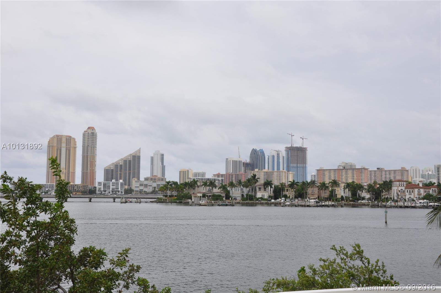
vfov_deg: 31.8
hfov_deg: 46.5
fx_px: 514
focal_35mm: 42
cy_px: 146
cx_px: 220
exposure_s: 1/640
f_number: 13
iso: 500
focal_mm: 28
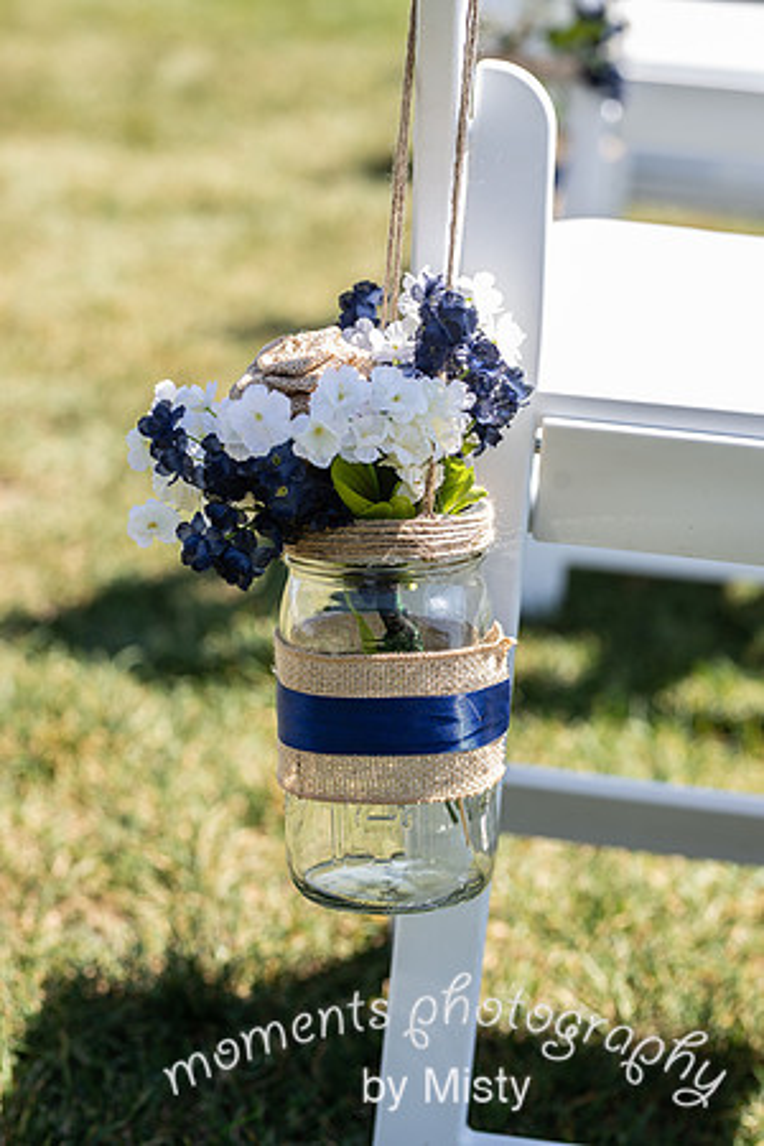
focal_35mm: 85
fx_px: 2706
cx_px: 382
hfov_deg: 16.1
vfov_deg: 23.9
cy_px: 573
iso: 200
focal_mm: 85
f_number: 4
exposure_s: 1/400
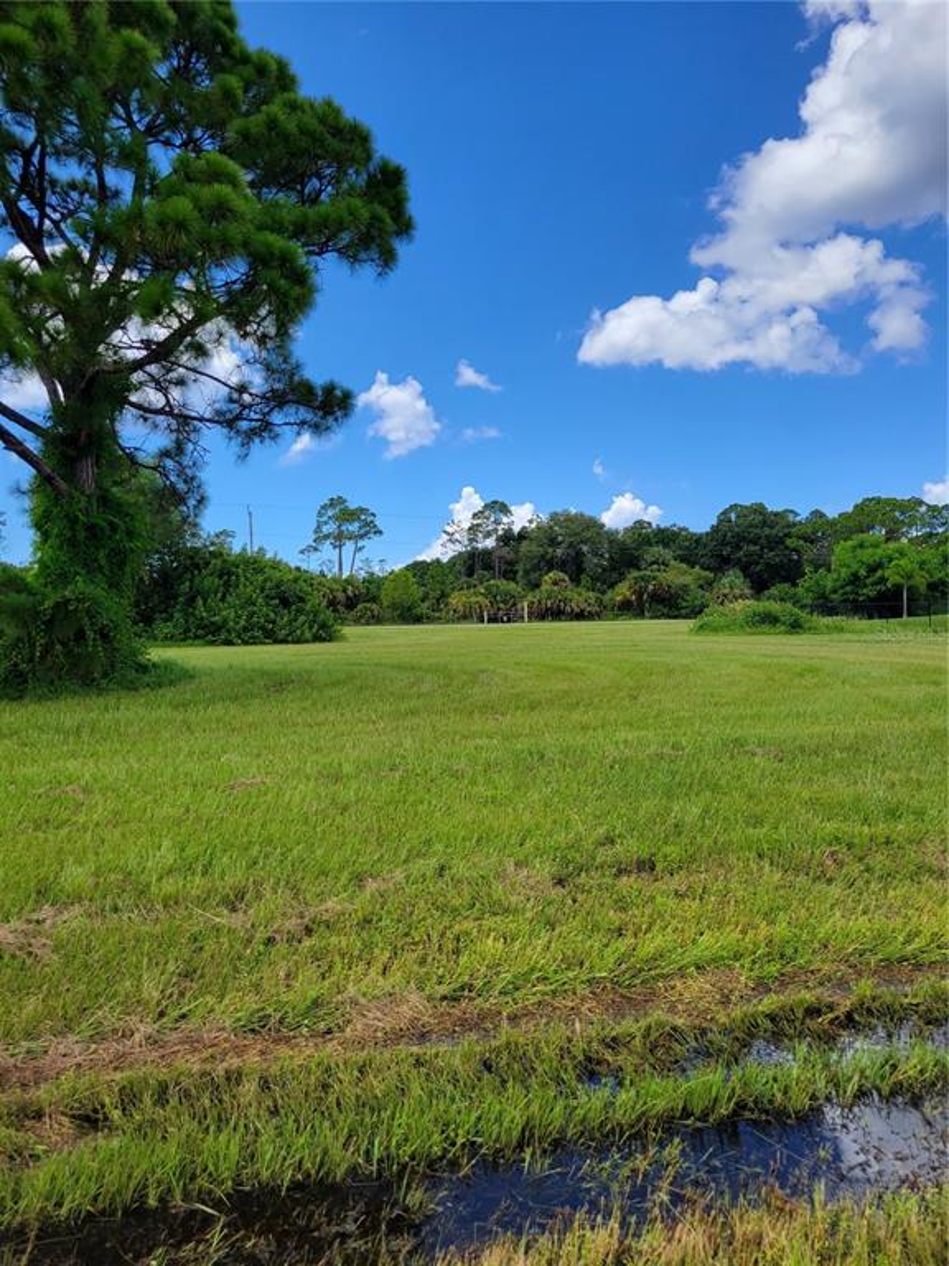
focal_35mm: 26
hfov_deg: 53.1
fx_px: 950
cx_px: 474
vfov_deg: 67.3
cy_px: 633
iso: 40
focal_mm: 5.4
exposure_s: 1/1512
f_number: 1.8
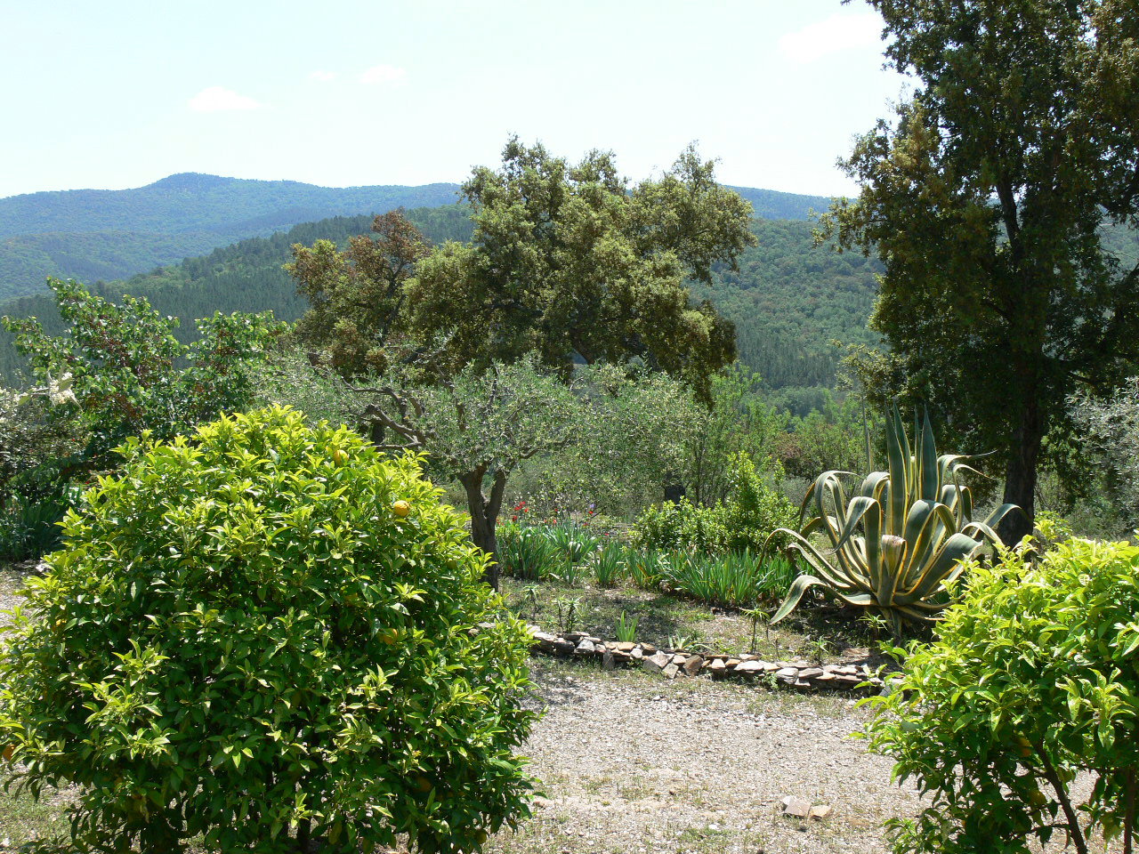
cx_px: 570
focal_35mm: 35
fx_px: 1152
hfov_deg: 52.6
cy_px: 427
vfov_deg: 40.7
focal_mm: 7.4
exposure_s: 1/160
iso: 80
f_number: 5.6
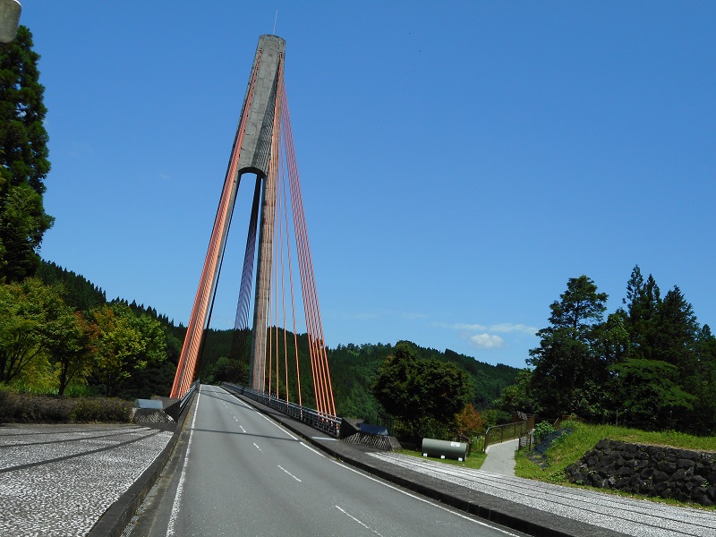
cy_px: 268
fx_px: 807
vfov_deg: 36.8
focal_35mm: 39
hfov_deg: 47.9
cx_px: 358
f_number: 4.5
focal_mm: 6.9
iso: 80
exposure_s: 1/800
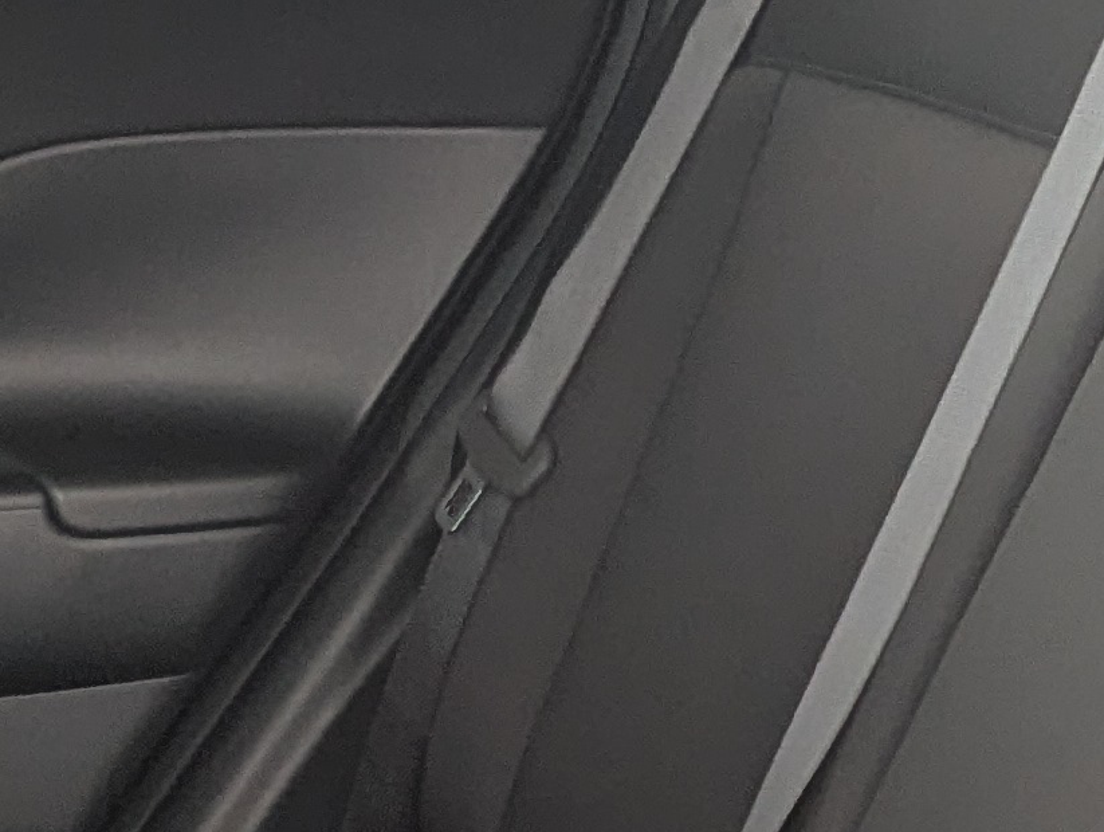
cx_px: 633
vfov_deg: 12.4
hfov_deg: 16.5
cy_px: 686
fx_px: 3801
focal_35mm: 119
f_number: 1.85
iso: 86
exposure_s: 1/64.8
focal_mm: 6.81
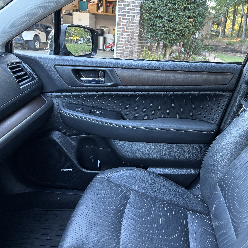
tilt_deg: -18.4
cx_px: 157
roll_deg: -5.8
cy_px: 125
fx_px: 251
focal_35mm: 31
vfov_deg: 52.5
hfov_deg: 51.9
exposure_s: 1/59
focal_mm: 5.96
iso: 200
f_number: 1.6
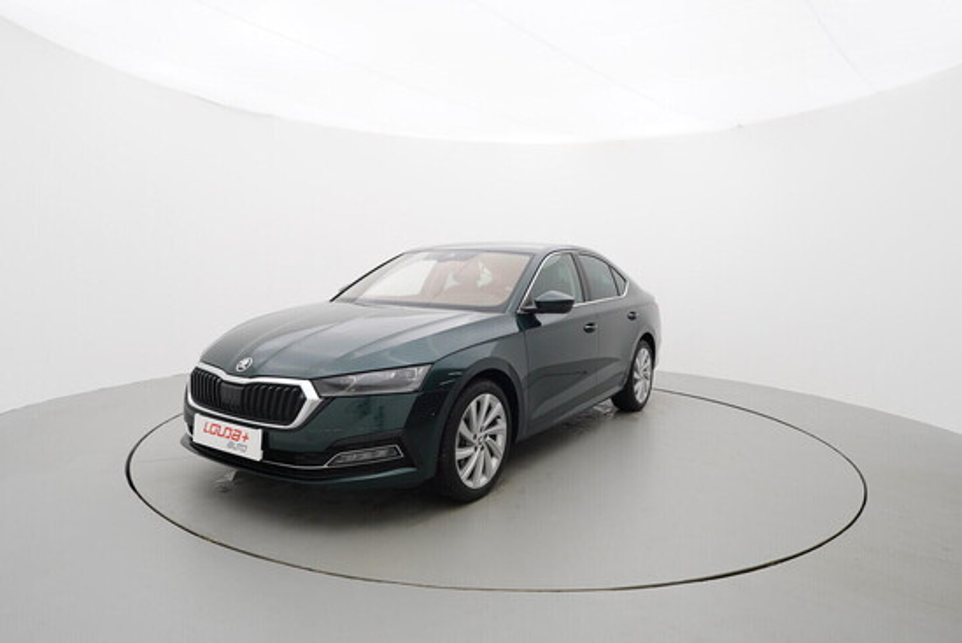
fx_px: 602
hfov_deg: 77.3
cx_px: 481
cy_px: 322
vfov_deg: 56.2
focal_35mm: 22
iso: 200
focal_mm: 15
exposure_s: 1/80
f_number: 5.6
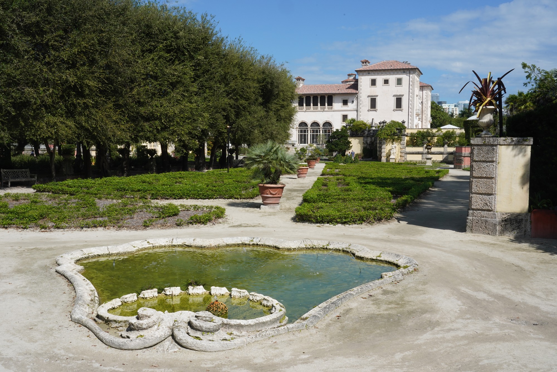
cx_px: 278
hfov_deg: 50.7
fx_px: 588
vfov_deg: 35.1
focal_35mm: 38
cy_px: 186
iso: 250
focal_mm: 38
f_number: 29
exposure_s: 1/100
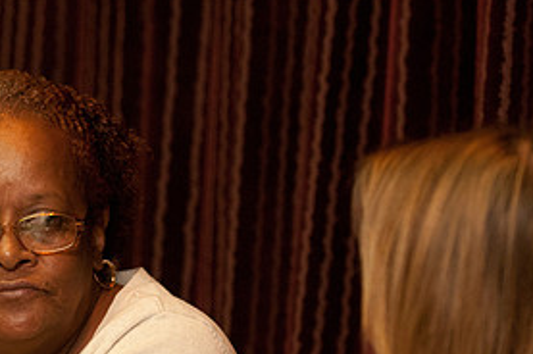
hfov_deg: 6.9
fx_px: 4407
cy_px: 345
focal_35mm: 298
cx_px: -12
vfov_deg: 4.6
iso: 1000
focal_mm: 95
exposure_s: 1/60
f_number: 2.8
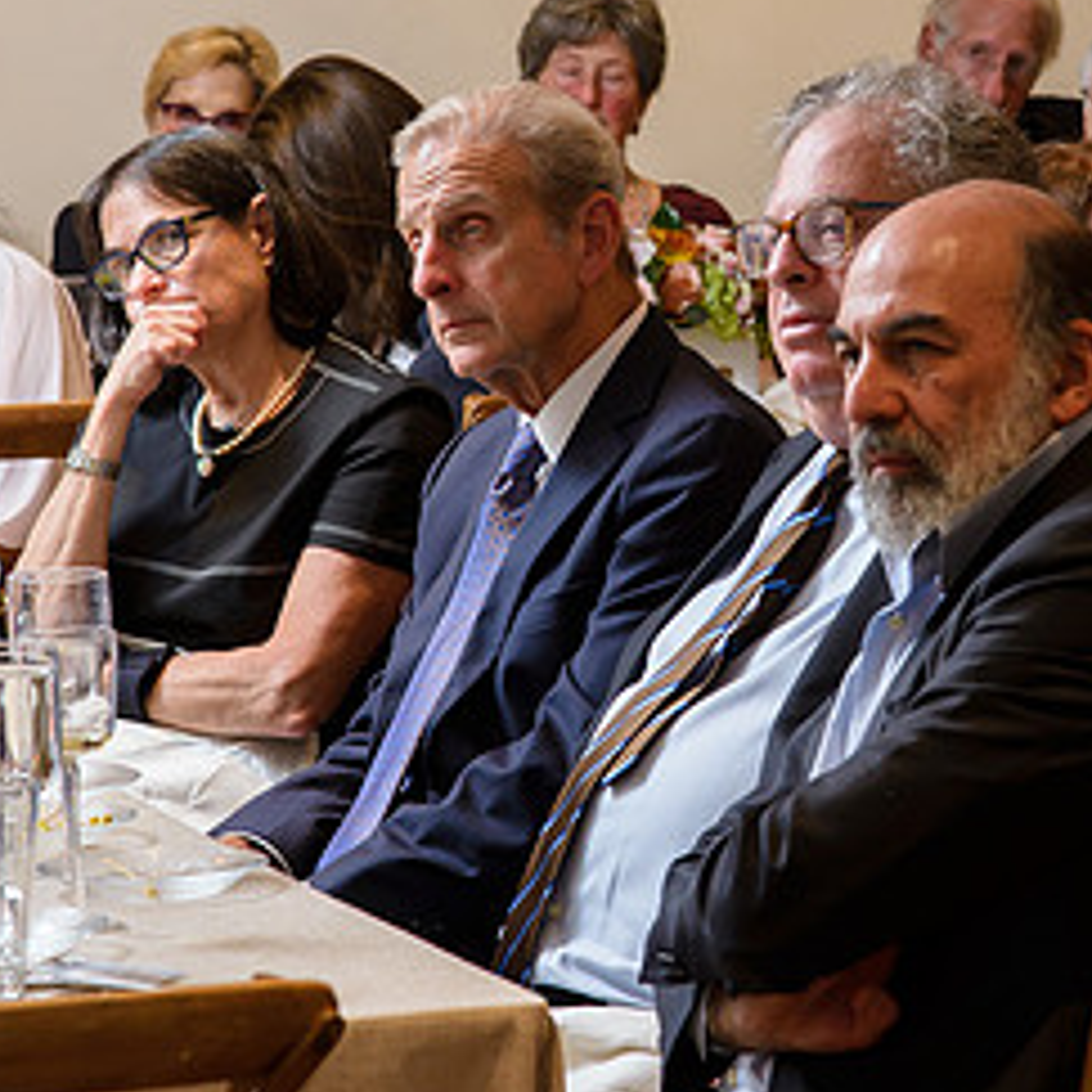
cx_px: 746
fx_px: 7245
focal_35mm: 203
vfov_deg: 8.6
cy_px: 366
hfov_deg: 8.6
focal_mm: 100
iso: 640
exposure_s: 1/30
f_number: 6.3
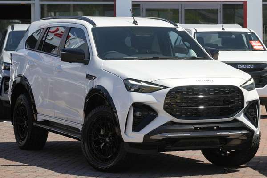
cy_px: 89
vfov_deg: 13.0
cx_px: 134
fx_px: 779
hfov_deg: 19.5
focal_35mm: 105
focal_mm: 105
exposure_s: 1/1600
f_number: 7.1
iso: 1000
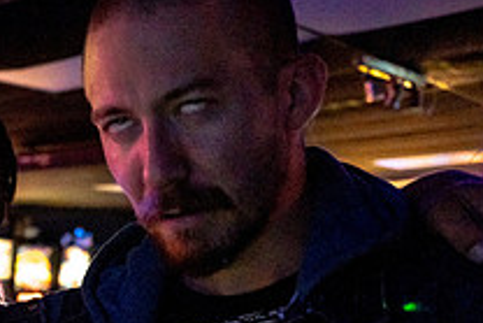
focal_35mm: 67
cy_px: 354
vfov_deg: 19.5
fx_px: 900
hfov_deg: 25.6
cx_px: -153
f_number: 2.8
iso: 2500
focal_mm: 24
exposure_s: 1/200
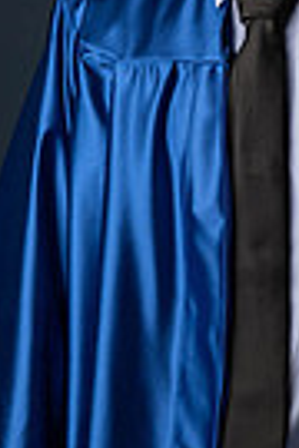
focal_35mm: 187
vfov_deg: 11.0
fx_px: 2330
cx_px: 252
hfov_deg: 7.3
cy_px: 222
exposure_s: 1/100
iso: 200
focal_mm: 56
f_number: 5.6
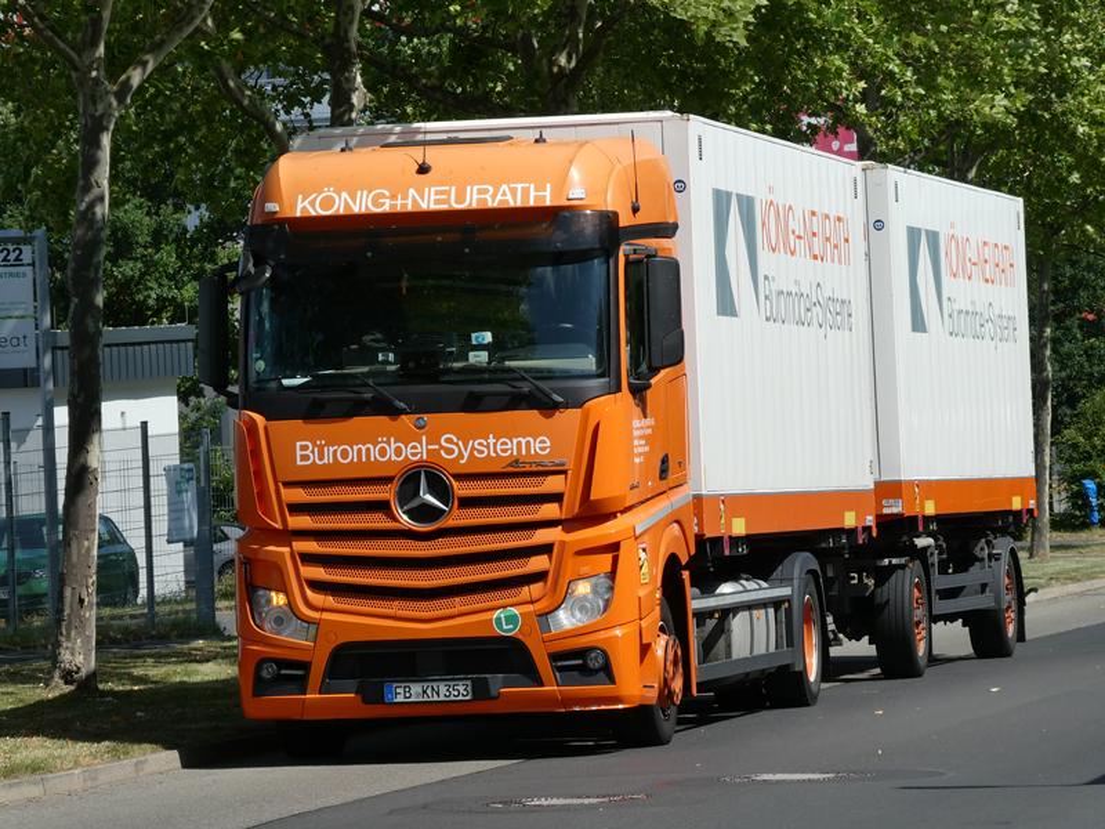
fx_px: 6831
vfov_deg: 6.9
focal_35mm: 214
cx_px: 552
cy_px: 414
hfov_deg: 9.2
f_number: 5.6
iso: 80
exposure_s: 1/400
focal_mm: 38.4
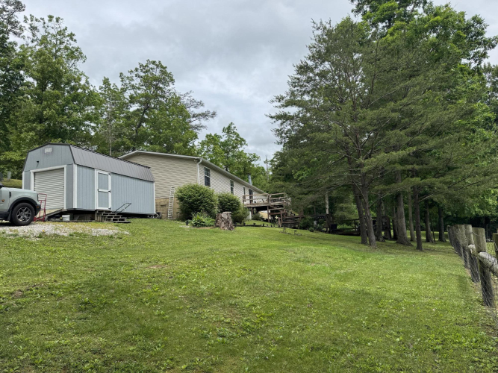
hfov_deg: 71.6
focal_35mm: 24
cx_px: 249
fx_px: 345
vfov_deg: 56.8
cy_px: 186
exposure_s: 1/3597
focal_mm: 6.76
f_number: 1.78
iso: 80
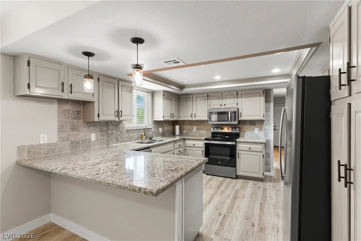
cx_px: 180
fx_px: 170
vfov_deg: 70.5
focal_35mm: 17
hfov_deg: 93.3
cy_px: 120
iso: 400
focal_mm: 17
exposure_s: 1/4
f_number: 8
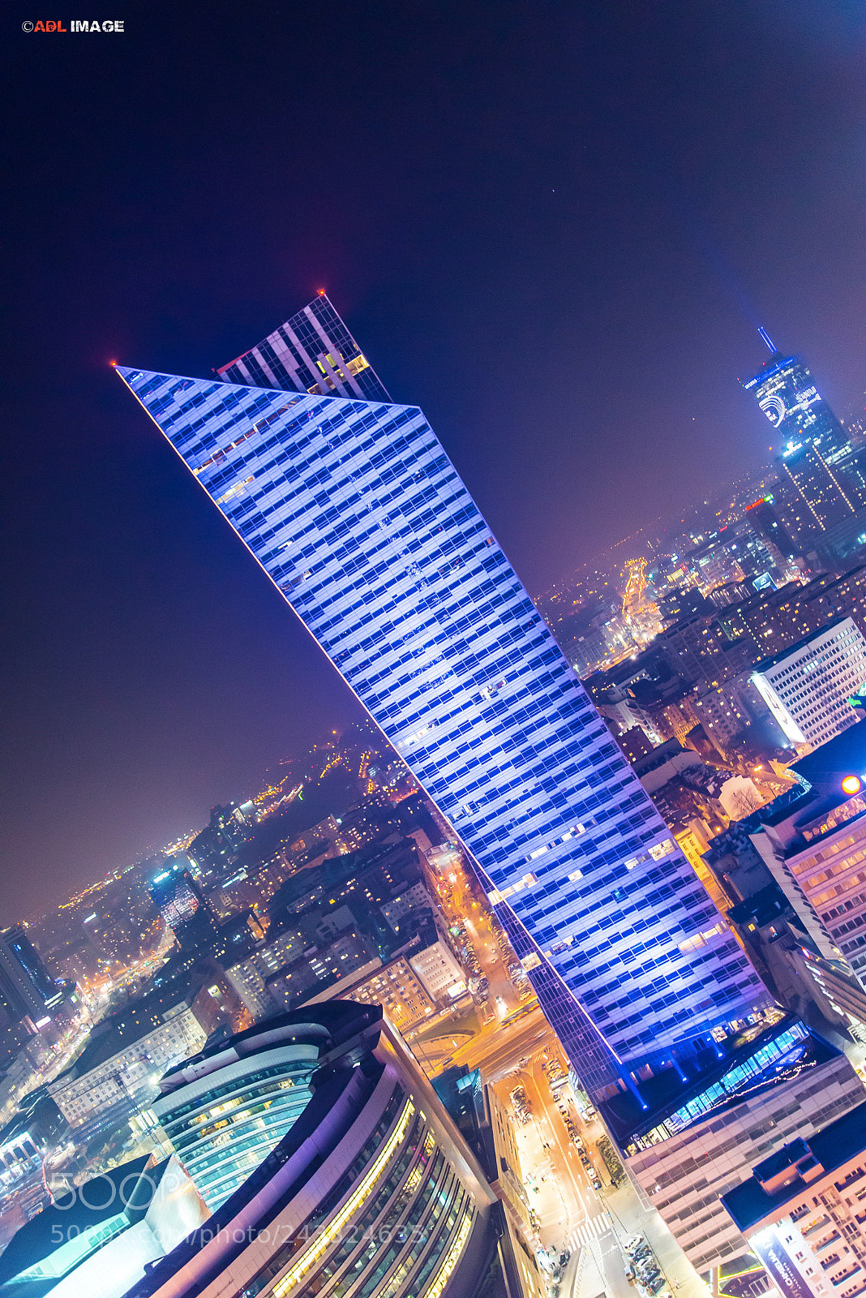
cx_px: 433
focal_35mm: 35
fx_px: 1262
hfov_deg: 37.9
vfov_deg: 54.4
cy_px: 649
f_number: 4
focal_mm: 35
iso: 1600
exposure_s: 1/6
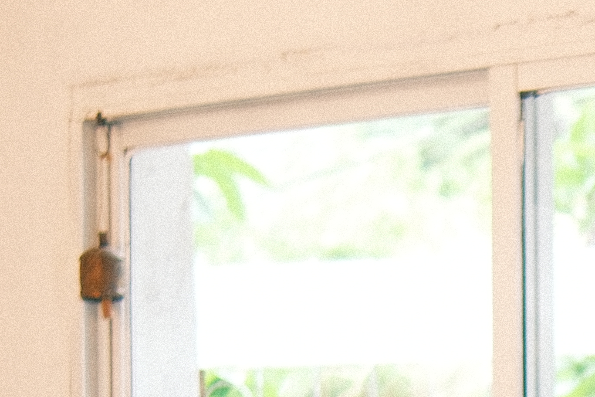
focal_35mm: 198
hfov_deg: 10.1
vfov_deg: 6.7
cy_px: 761
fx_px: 3273
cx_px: 845
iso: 250
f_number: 1.4
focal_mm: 23
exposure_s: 1/100
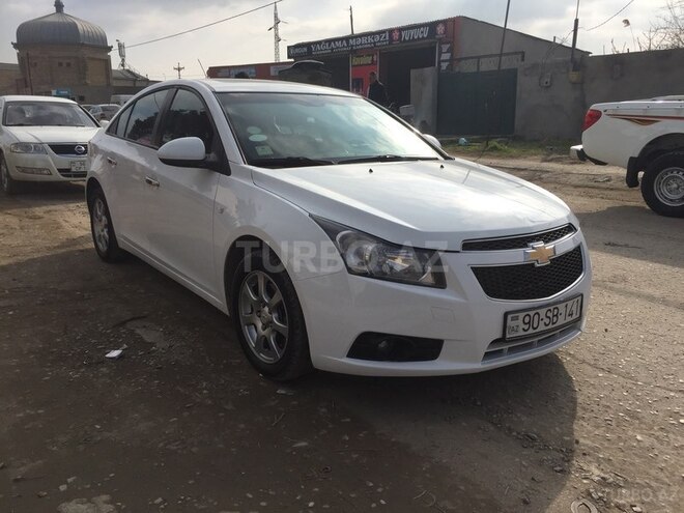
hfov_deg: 61.7
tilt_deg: -14.4
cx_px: 342
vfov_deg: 48.2
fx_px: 573
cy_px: 256
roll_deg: +0.0
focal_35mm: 29
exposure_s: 1/3300
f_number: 2.2
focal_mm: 4.15
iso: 32
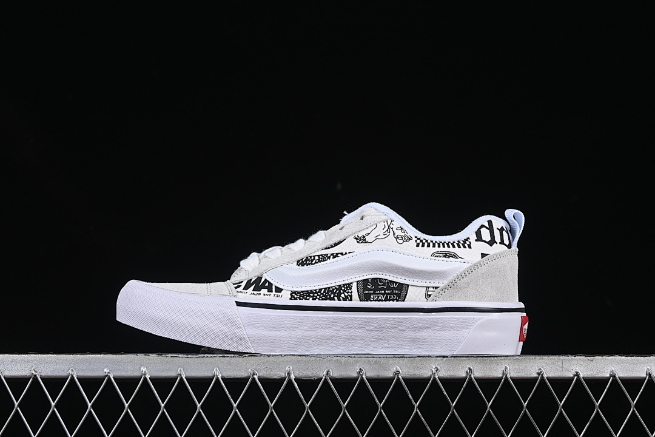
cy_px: 218
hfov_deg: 27.0
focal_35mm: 75
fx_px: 1364
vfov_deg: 18.2
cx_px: 328
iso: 160
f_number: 8
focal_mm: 50
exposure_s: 1/80
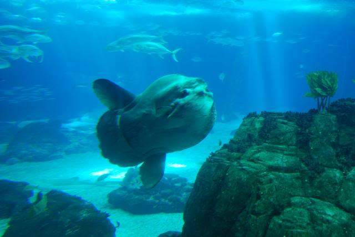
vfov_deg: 40.0
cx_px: 178
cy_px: 118
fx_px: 326
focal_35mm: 33
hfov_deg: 57.2
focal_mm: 22
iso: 1600
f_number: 5
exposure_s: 1/25
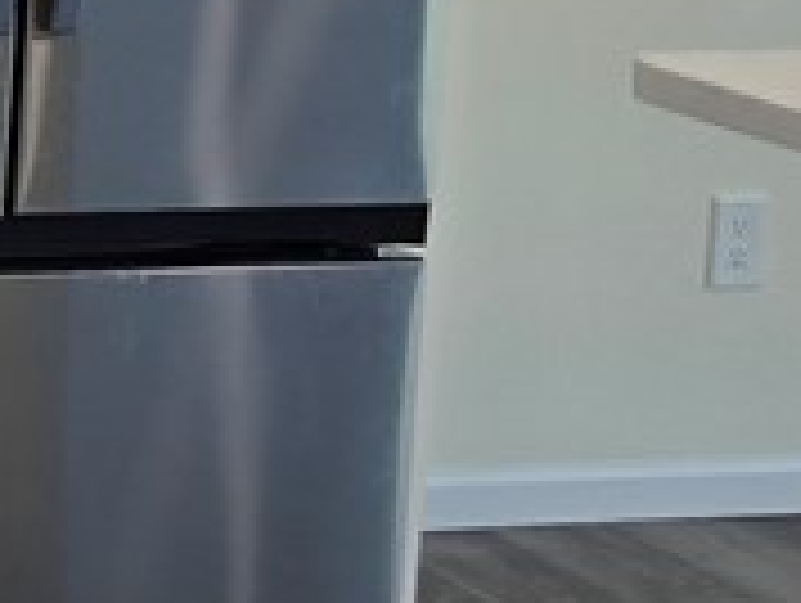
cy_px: -351
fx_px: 3059
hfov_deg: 11.7
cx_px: -1228
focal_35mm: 132
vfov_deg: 10.8
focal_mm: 6.3
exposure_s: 1/120
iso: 50
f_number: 1.7
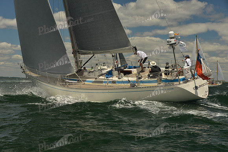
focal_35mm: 70
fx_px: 443
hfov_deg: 28.8
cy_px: 76
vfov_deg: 19.5
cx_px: 114
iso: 400
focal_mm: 70
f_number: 8
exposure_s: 1/800
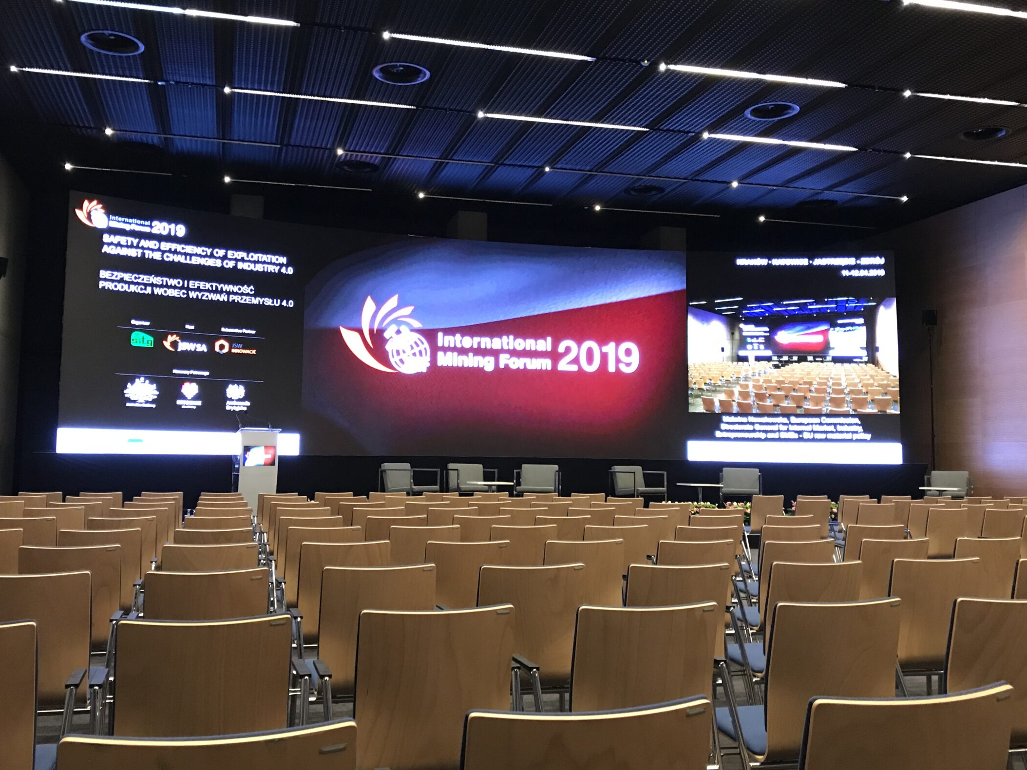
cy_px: 370
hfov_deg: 53.9
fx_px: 1009
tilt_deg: +4.5
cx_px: 480
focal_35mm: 34
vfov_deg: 41.8
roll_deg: +0.4
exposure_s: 1/13
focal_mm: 3.99
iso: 100
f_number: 1.8
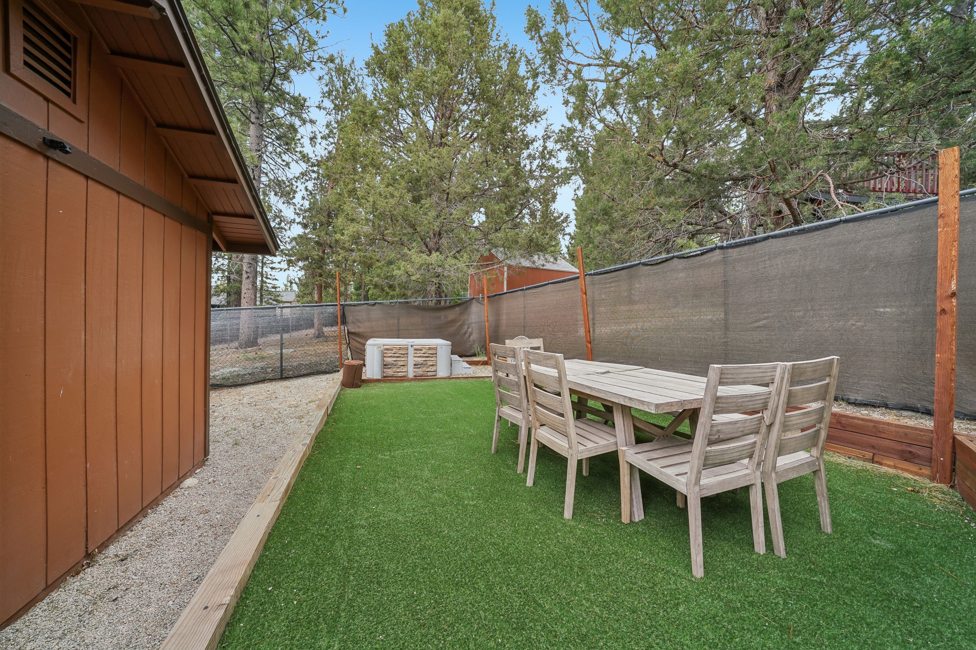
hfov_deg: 112.6
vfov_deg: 90.0
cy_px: 325
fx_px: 325
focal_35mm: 12
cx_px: 488
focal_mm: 12
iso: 250
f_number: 8
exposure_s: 1/30
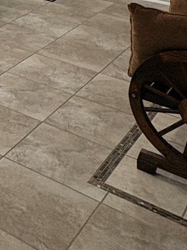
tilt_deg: +1.5
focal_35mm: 71
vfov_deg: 21.6
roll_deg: -1.0
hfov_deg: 16.8
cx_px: -159
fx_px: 511
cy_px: -153
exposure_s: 1/120
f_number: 2.2
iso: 200
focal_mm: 2.22
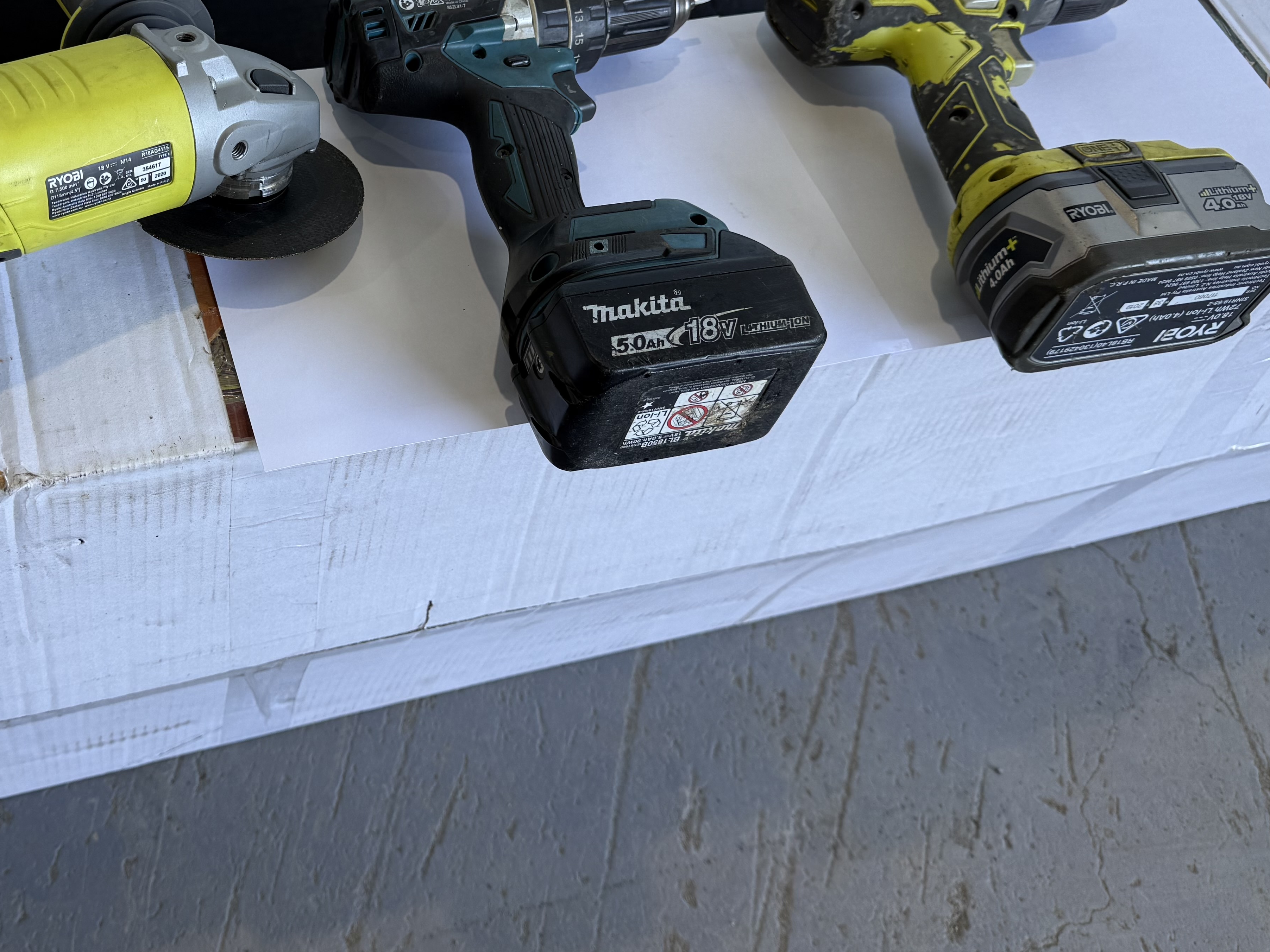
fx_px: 1394
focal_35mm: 38
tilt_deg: -52.5
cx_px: 366
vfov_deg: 37.1
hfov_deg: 47.7
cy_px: 279
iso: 80
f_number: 1.78
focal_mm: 6.76
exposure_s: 1/153
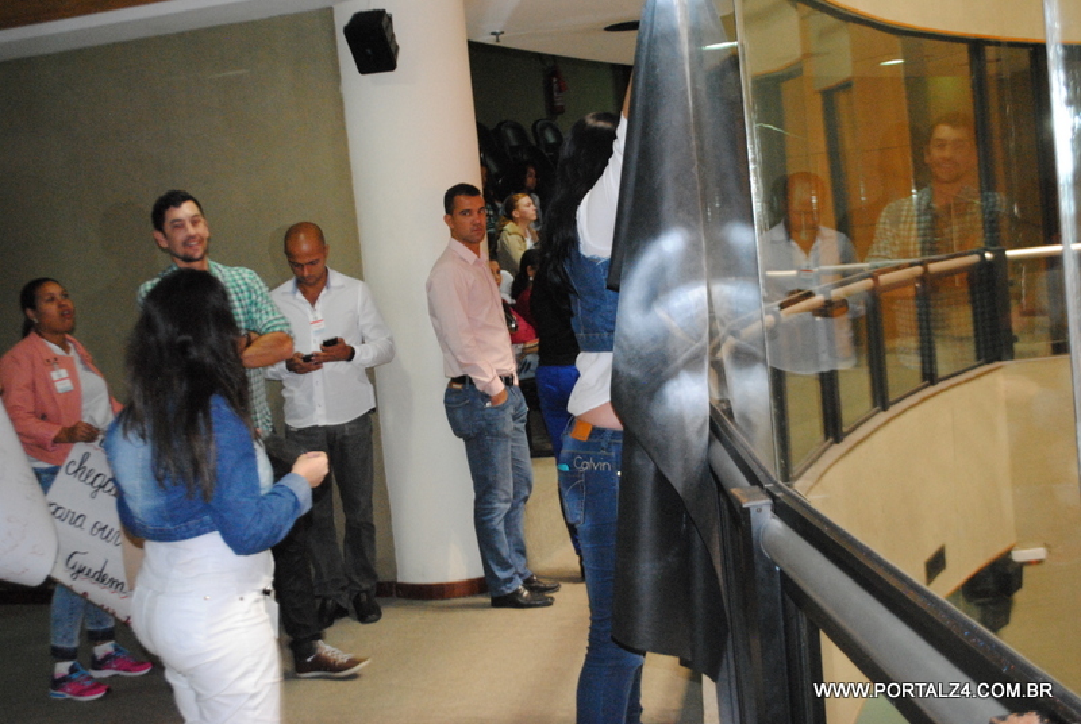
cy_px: 362
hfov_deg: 41.1
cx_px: 540
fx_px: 1443
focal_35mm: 48
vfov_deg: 28.2
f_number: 4.8
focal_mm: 32
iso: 1600
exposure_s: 1/30
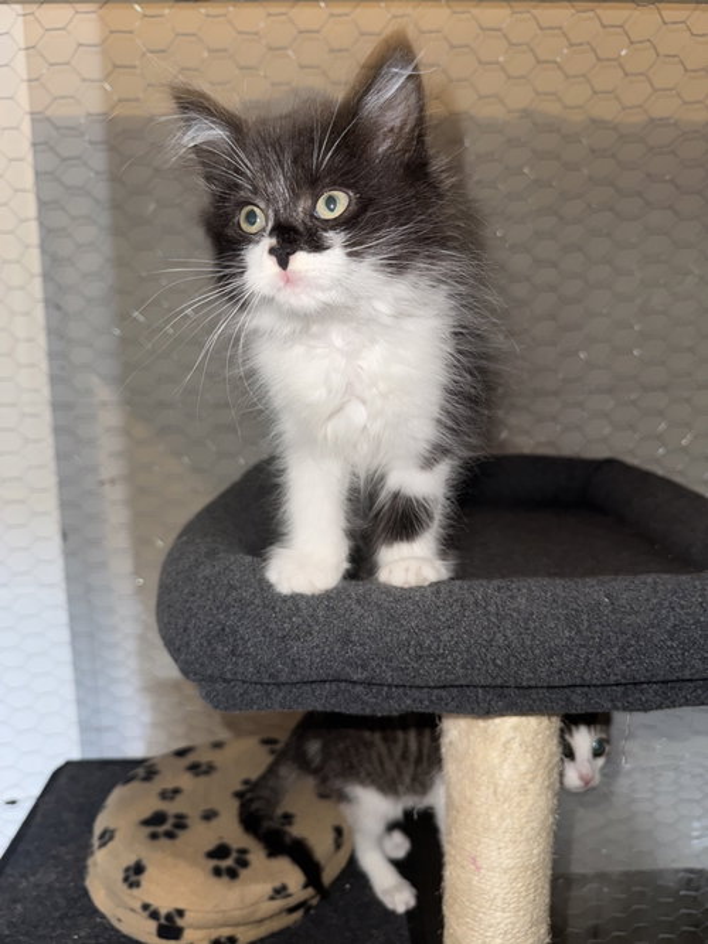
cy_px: 472
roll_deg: +1.8
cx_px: 354
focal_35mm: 24
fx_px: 655
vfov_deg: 71.6
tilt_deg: -8.4
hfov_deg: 56.8
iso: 64
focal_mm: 6.76
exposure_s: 1/9
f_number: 1.78
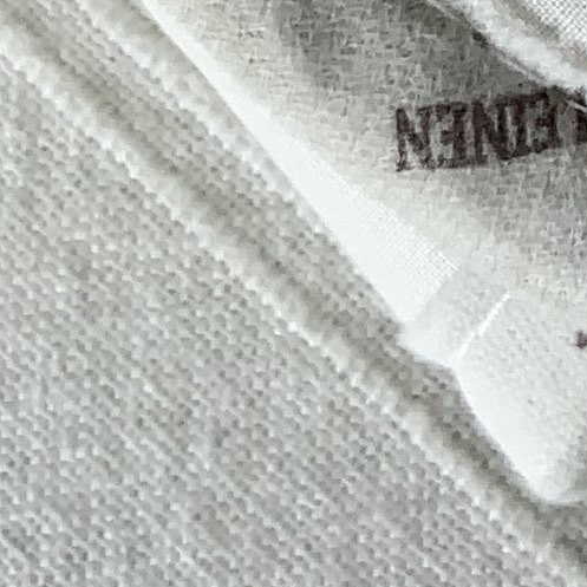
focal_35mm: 208
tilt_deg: -72.4
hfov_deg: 8.1
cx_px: 1076
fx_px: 3991
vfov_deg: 7.7
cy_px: -954
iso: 16
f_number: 1.8
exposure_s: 1/148
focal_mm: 3
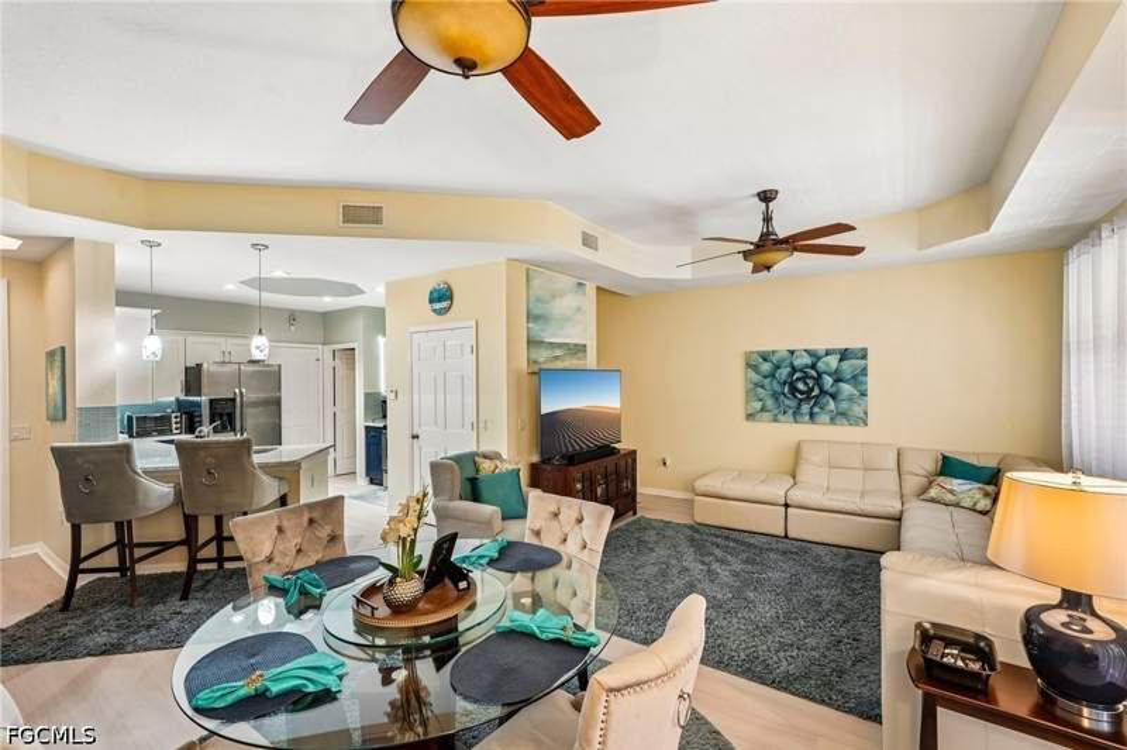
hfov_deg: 96.8
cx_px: 564
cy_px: 375
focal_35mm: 16
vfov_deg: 73.6
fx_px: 500
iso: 400
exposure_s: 1/8
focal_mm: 16
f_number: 8
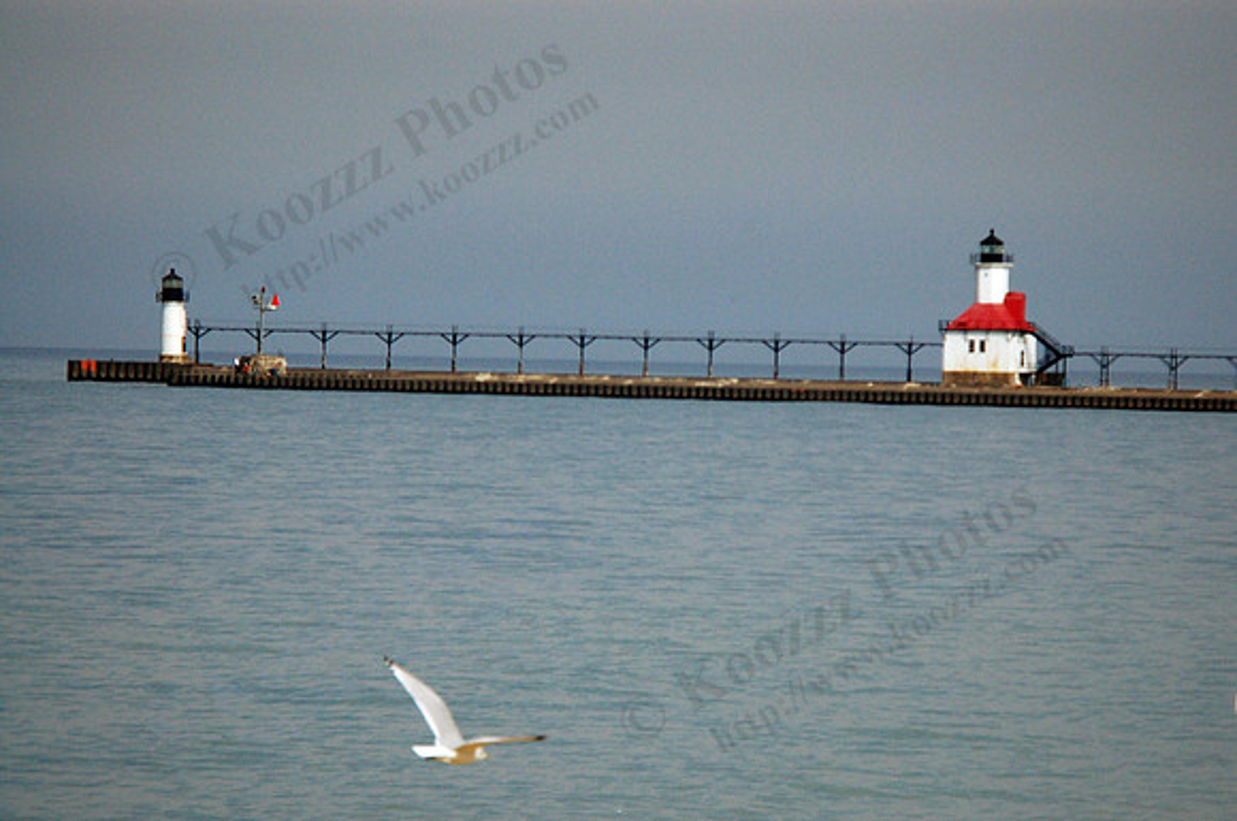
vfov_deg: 6.3
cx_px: 618
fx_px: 7463
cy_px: 410
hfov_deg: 9.5
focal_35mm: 218
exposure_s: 1/500
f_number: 5.3
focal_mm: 145
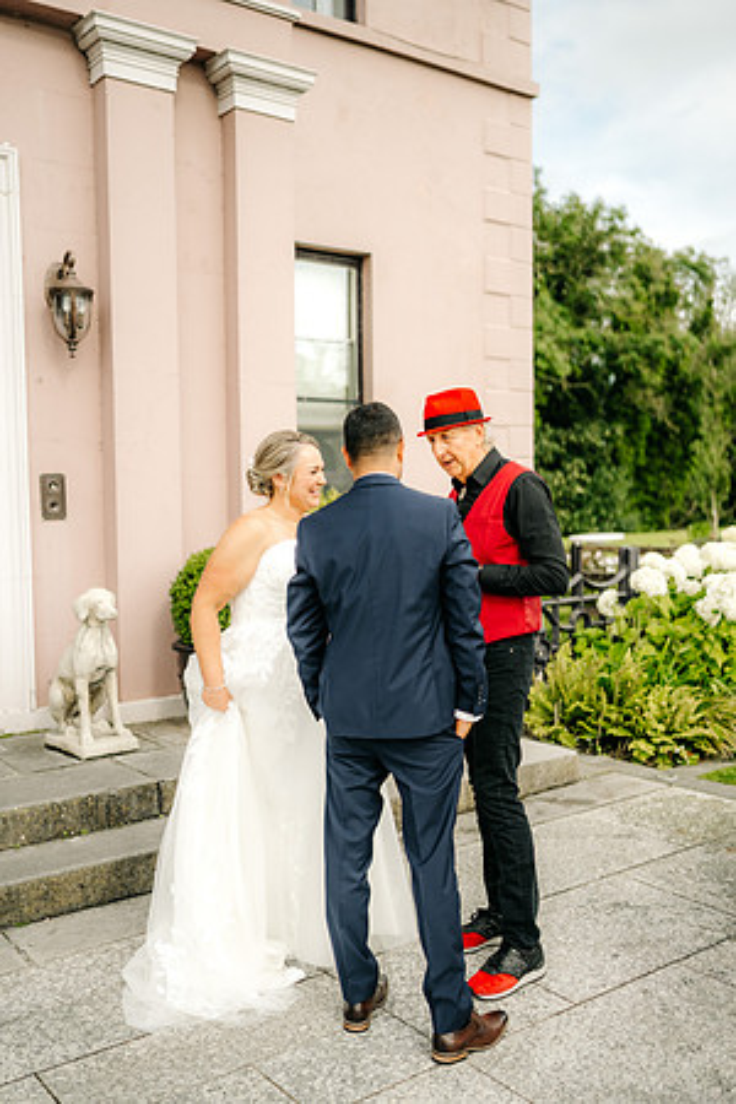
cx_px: 368
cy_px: 552
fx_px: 1073
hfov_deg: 37.9
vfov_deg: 54.4
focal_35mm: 35
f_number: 1.4
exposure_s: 1/6400
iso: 100
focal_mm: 35
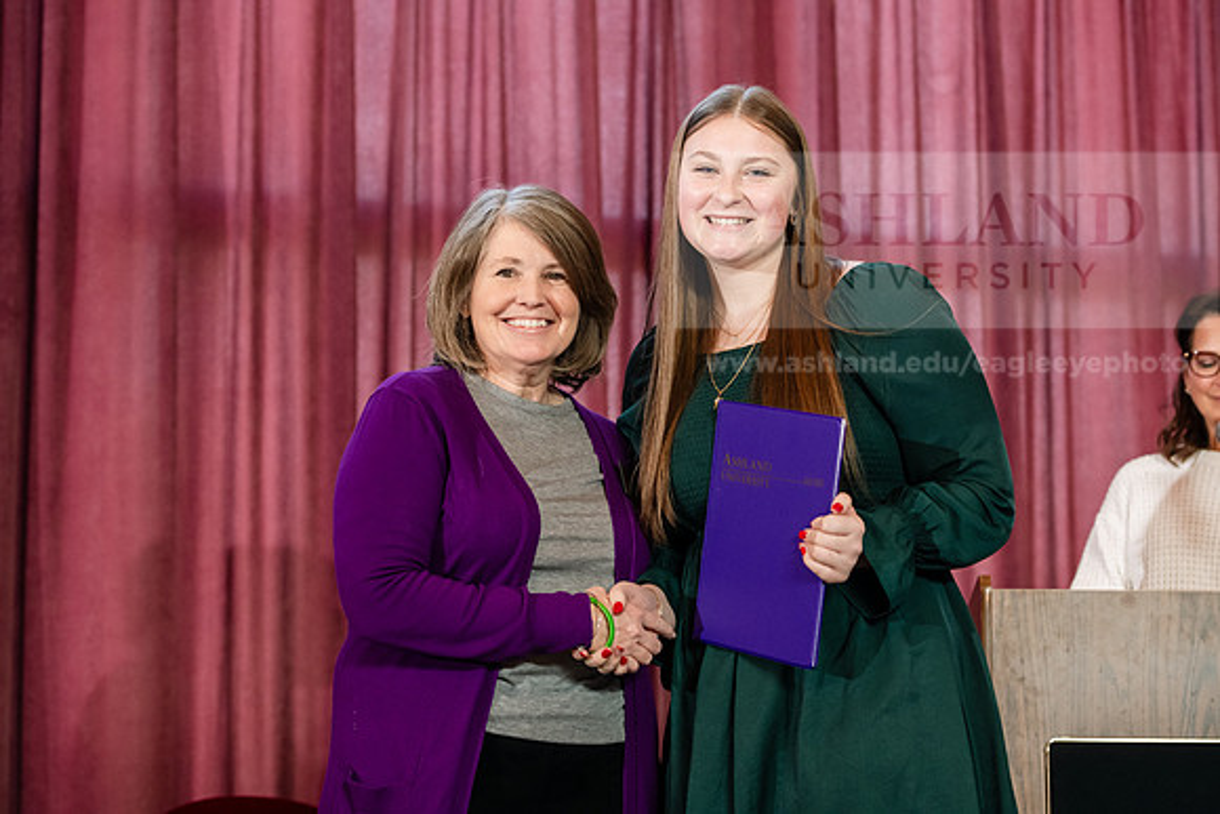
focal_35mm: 86
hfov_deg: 23.6
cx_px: 610
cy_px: 407
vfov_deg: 15.9
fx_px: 2915
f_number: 4.5
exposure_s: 1/200
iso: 2000
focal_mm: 86
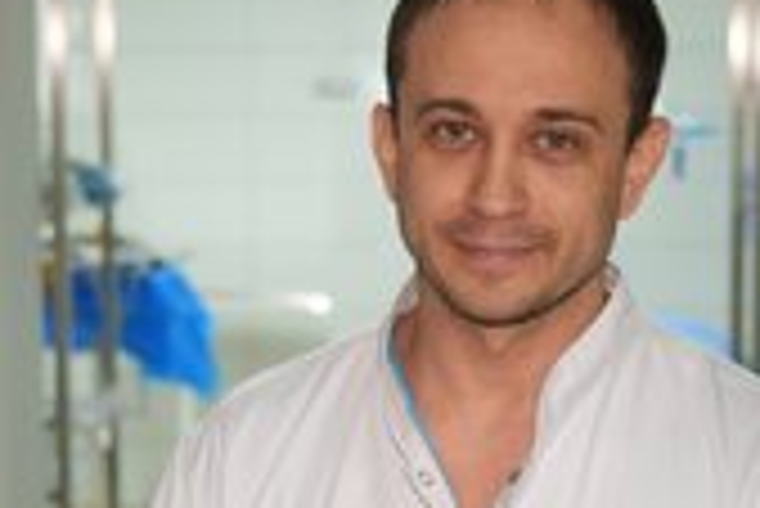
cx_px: 306
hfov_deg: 12.6
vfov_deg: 8.4
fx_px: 3444
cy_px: 459
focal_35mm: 163
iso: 500
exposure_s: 1/40
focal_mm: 46
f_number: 4
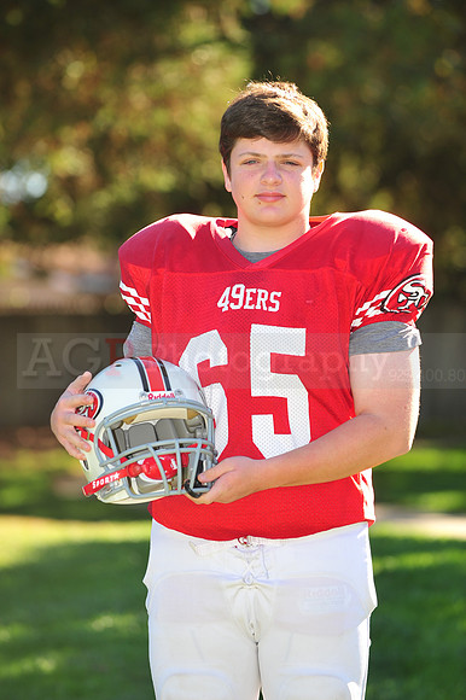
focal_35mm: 190
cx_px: 233
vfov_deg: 10.8
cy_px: 350
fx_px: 3693
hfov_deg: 7.2
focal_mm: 190
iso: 200
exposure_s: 1/320
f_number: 4.5
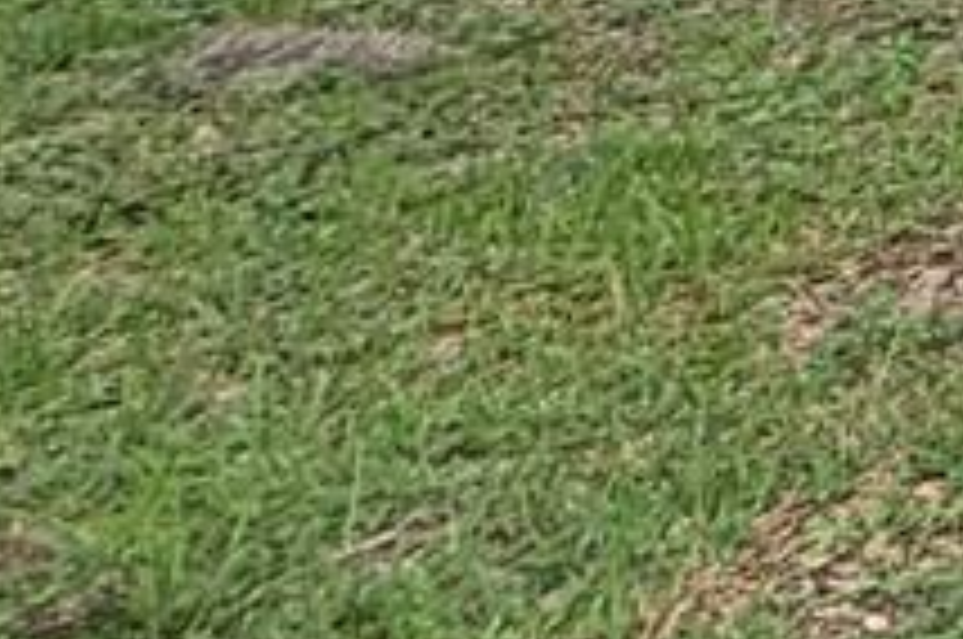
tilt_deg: +5.6
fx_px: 2911
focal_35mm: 109
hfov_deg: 9.0
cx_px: 3560
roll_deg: +2.1
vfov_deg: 9.8
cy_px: -1246
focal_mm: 2.22
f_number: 2.2
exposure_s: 1/236
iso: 40
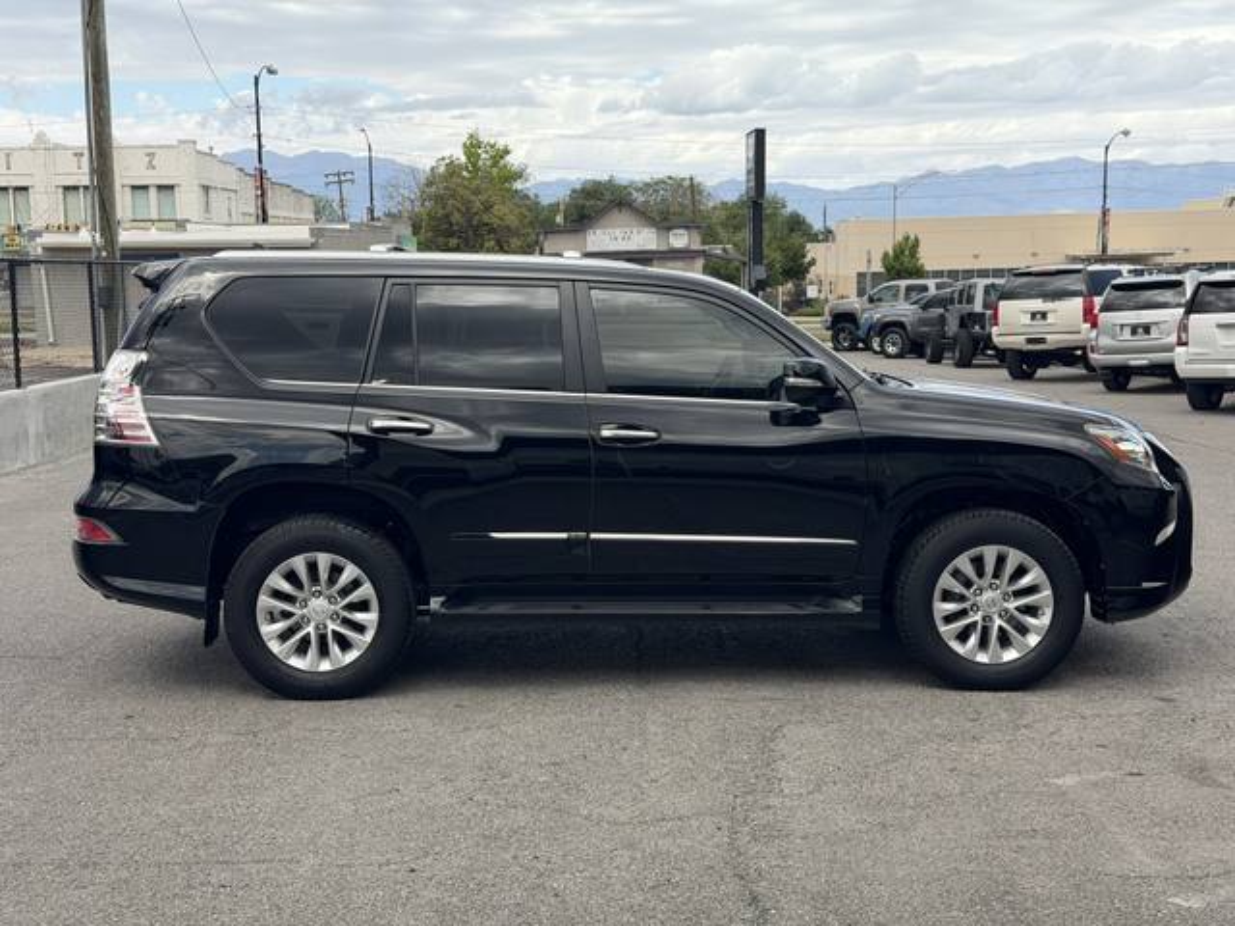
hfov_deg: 39.7
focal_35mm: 48
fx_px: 1713
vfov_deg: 30.3
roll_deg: +1.6
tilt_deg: -7.3
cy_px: 463
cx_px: 618
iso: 64
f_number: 1.78
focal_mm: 6.76
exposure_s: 1/1085
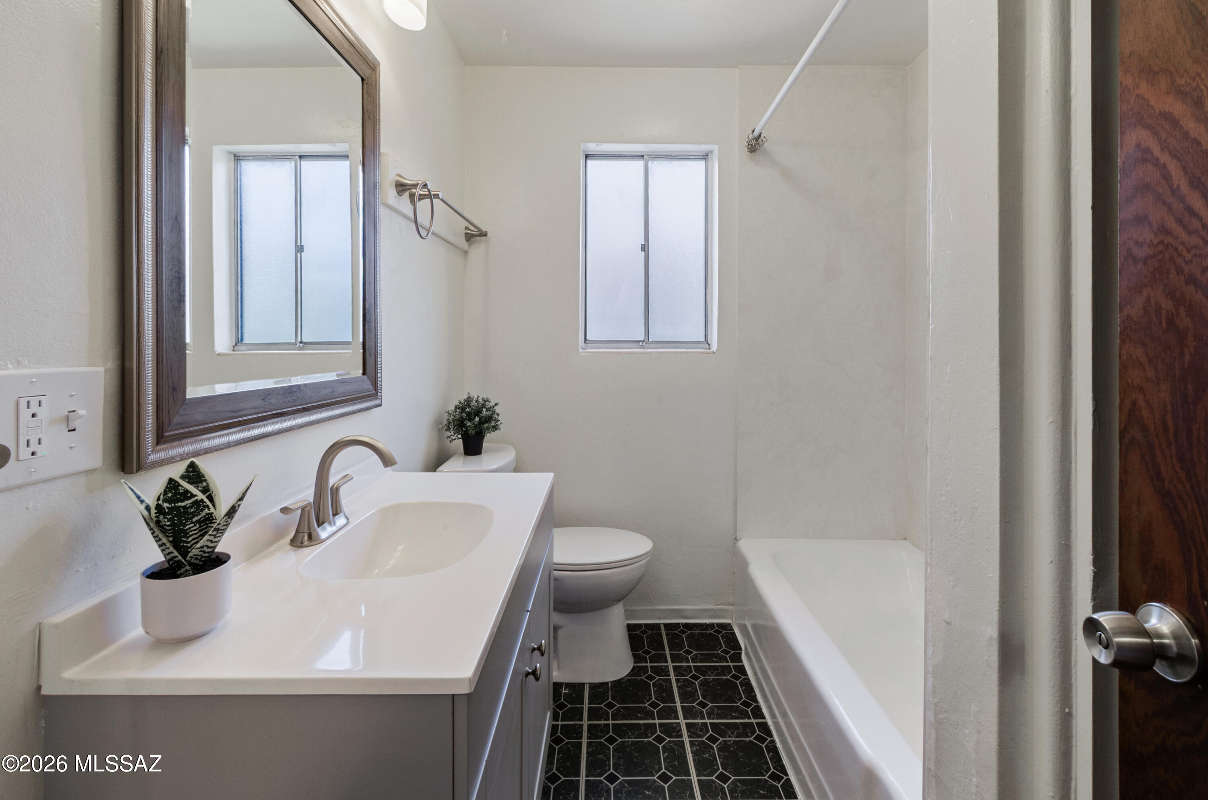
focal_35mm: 15
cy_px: 400
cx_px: 604
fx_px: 502
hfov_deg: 100.5
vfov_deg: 77.1
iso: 200
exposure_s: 1/1.67
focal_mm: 10
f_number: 22
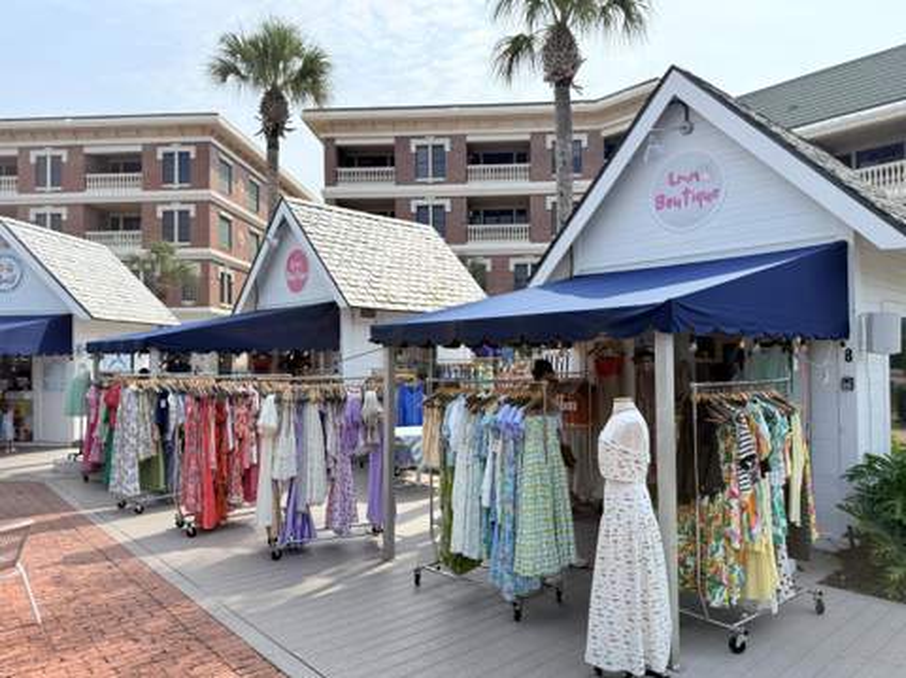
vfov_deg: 56.7
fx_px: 628
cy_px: 339
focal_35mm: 24
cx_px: 453
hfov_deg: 71.7
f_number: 1.78
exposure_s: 1/5319
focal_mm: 6.76
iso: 100
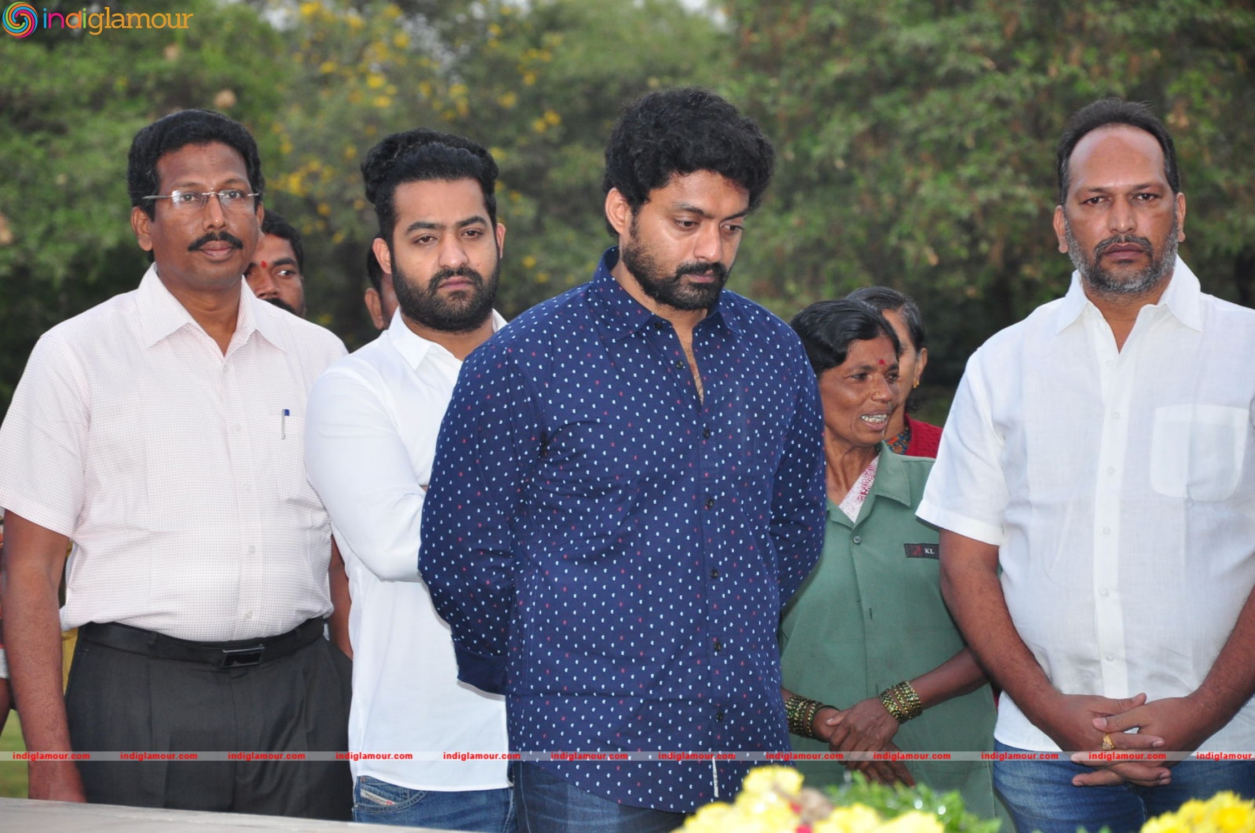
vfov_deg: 8.7
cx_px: 628
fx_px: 5484
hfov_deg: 13.1
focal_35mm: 158
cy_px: 416
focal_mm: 105
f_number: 6.3
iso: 640
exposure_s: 1/125
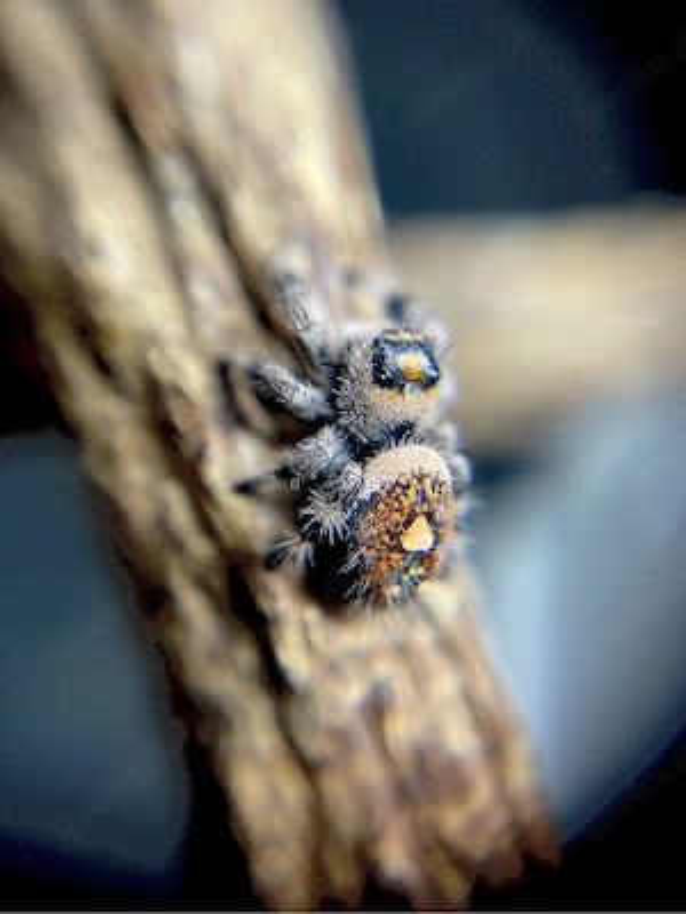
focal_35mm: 25
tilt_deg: -32.6
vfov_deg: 69.4
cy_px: 457
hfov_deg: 54.9
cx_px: 343
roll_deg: -41.1
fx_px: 661
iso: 100
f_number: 1.6
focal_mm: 5.1
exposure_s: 1/50
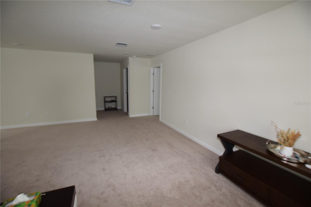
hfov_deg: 100.4
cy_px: 104
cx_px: 156
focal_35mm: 15
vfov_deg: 77.3
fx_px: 130
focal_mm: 10
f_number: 4.5
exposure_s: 1/80
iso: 800
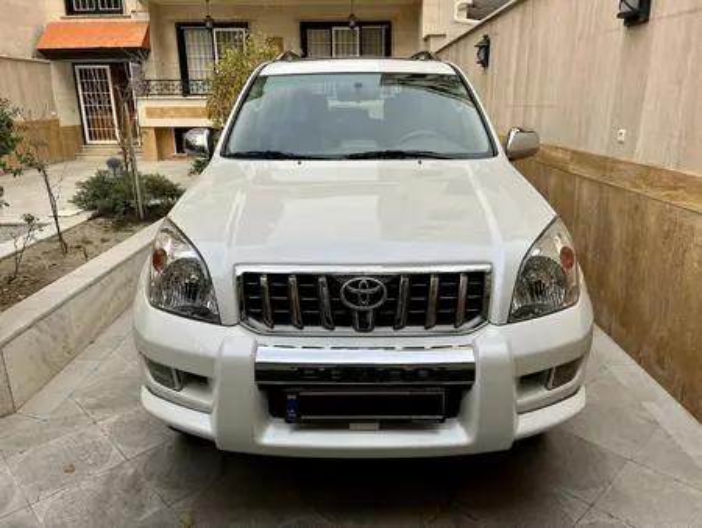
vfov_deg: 53.1
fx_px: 528
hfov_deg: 67.3
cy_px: 264
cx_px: 351
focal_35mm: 26
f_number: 1.5
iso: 50
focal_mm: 5.7
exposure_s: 1/1511
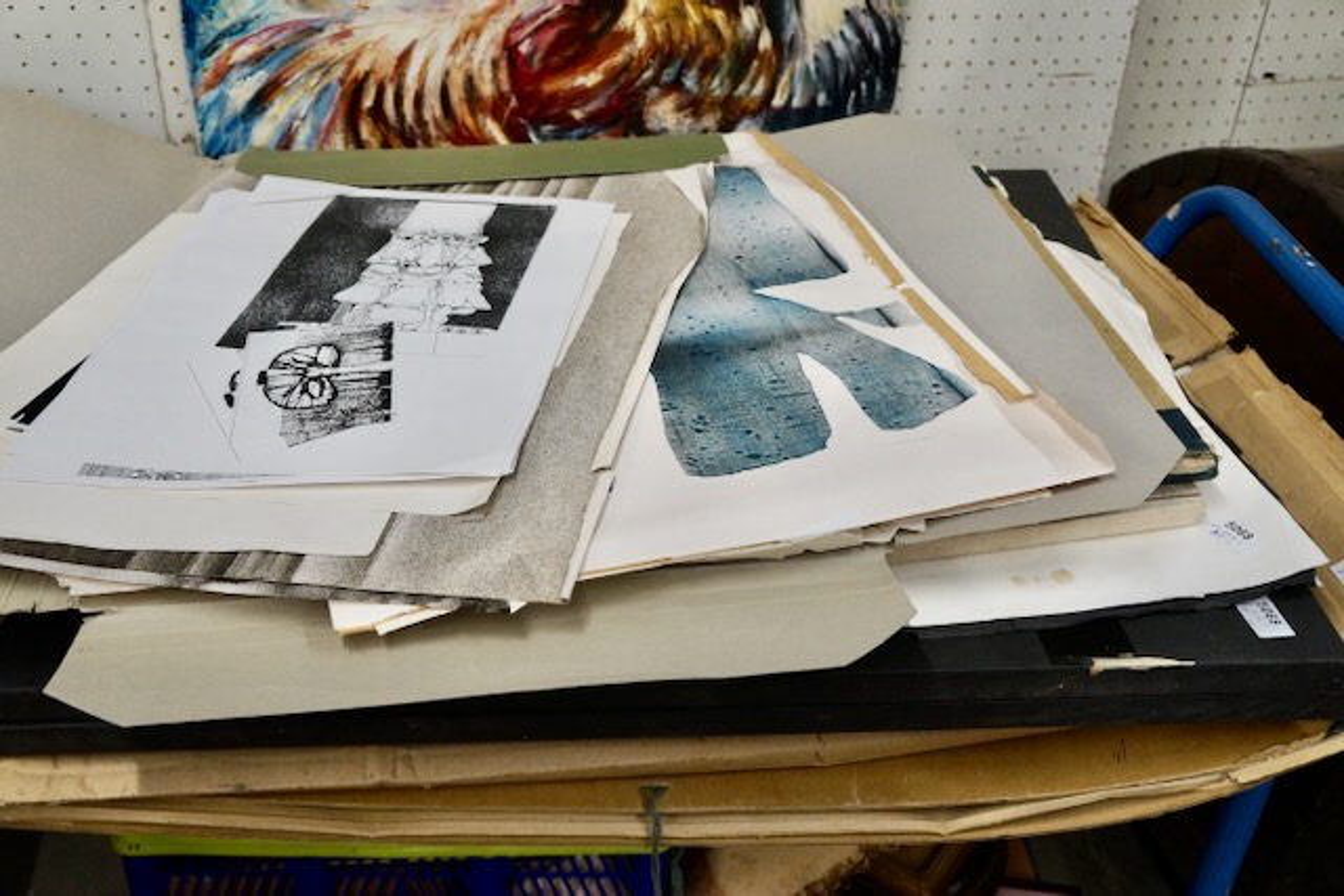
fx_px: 1288
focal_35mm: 34
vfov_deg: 38.4
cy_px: 448
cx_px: 672
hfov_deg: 55.1
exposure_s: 1/160
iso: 800
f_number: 4
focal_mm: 23
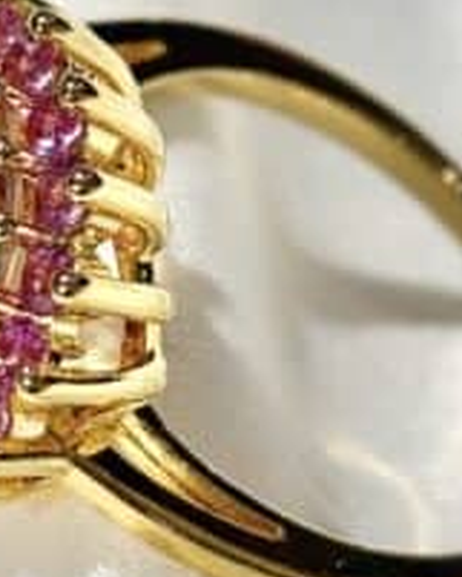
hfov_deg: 6.0
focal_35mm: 259
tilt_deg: -45.5
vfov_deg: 7.5
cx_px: 281
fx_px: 4423
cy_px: 155
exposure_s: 1/313
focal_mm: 5.96
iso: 32
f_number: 1.6
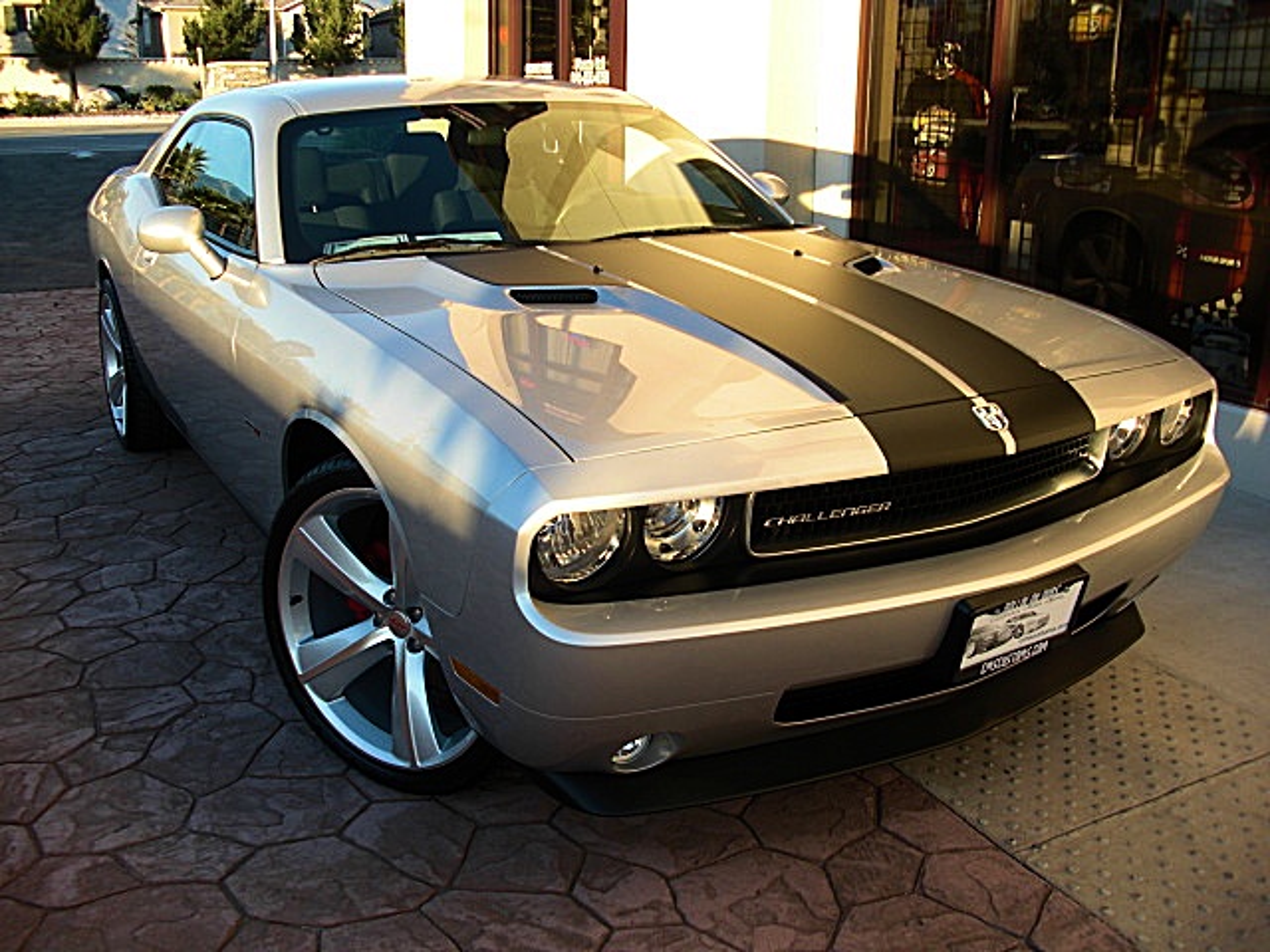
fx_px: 1321
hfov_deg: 51.4
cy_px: 476
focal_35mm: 36
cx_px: 635
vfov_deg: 39.7
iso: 50
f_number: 2.8
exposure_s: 1/160
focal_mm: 6.3
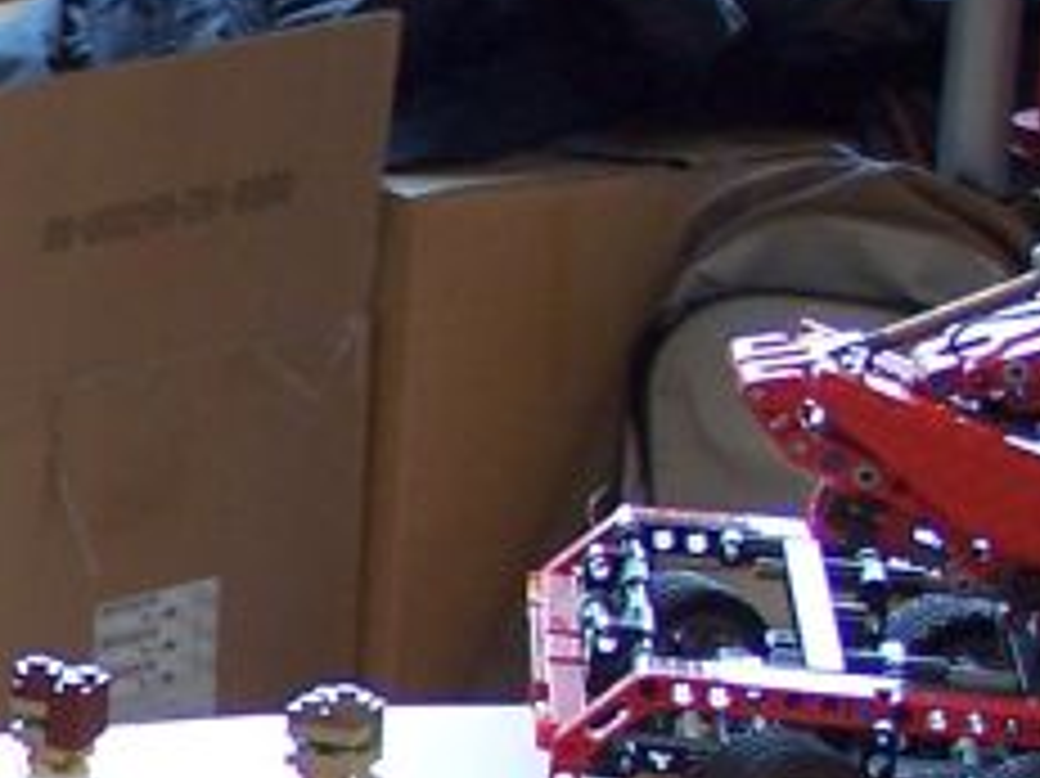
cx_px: -1157
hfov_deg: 7.6
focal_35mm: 248
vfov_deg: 6.0
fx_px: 7447
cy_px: 935
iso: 80
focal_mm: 9.3
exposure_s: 1/30
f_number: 3.1
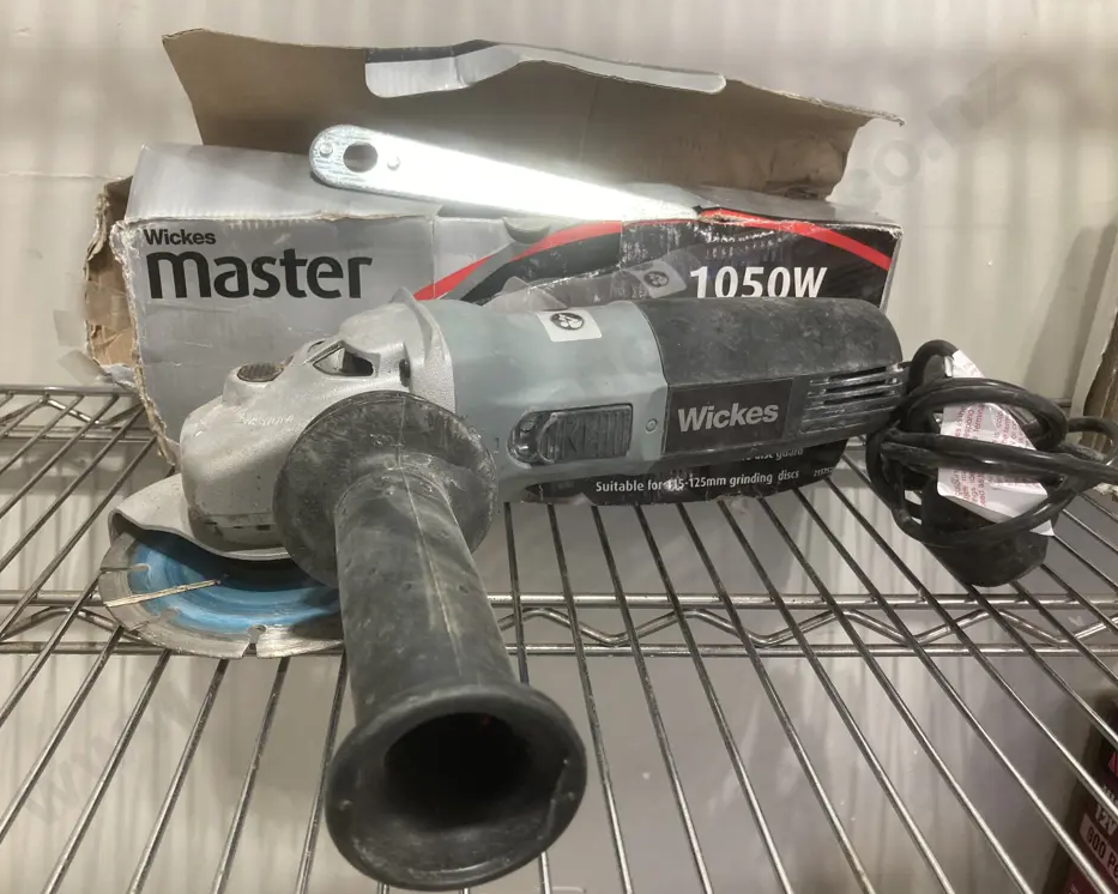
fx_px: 992
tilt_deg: -18.3
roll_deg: -3.1
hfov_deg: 58.7
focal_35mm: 30
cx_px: 515
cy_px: 448
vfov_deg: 48.5
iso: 125
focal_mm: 3.99
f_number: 1.8
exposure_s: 1/50
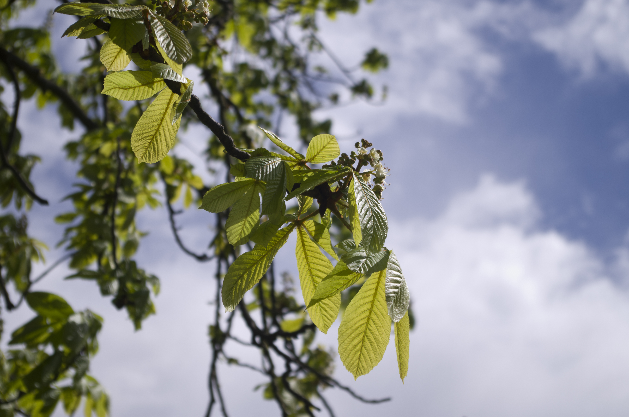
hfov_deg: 24.7
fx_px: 1438
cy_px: 208
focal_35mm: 82
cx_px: 314
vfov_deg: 16.5
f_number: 5.6
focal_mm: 55
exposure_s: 1/640
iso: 100
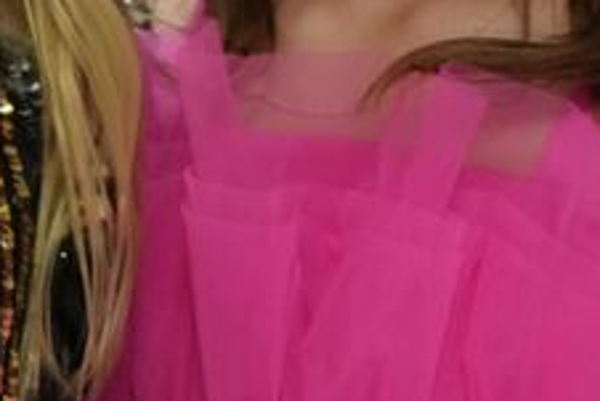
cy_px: 28
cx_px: 53
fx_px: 2868
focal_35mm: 172
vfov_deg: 8.0
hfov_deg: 11.9
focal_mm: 38
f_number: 4
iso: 4000
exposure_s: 1/160
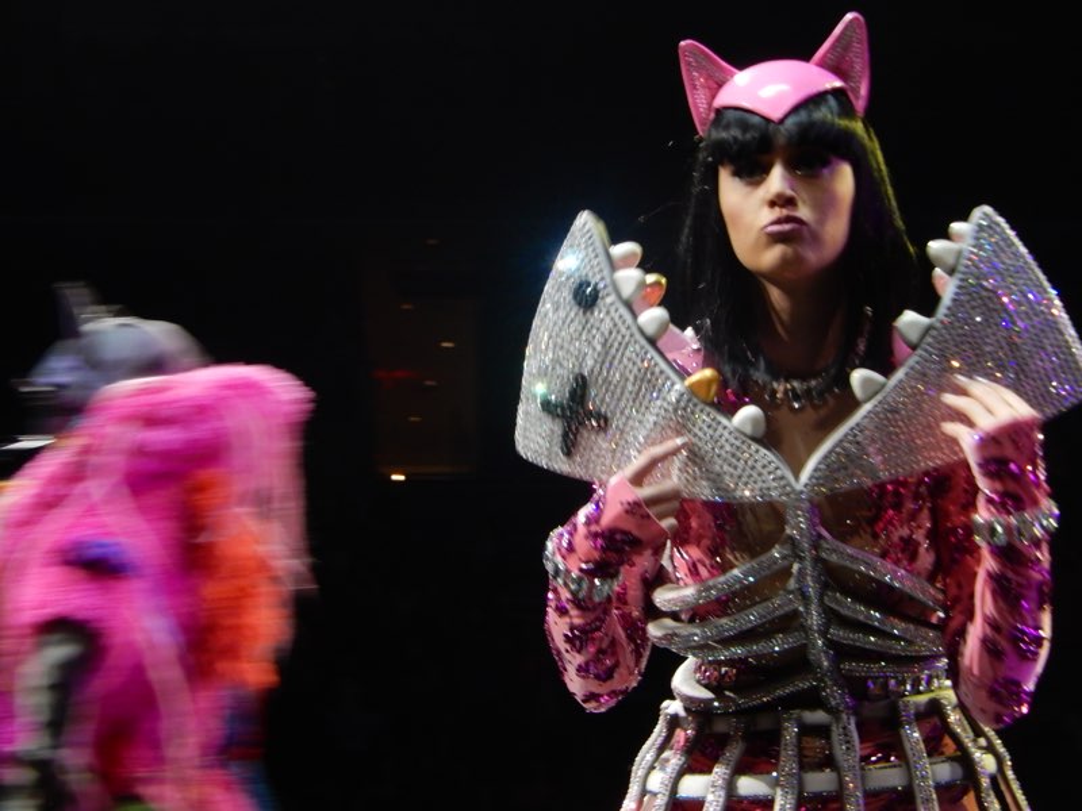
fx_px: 4188
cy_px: 406
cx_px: 541
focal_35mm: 134
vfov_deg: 11.1
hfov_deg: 14.7
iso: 400
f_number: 5.6
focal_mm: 24.1
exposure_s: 1/50
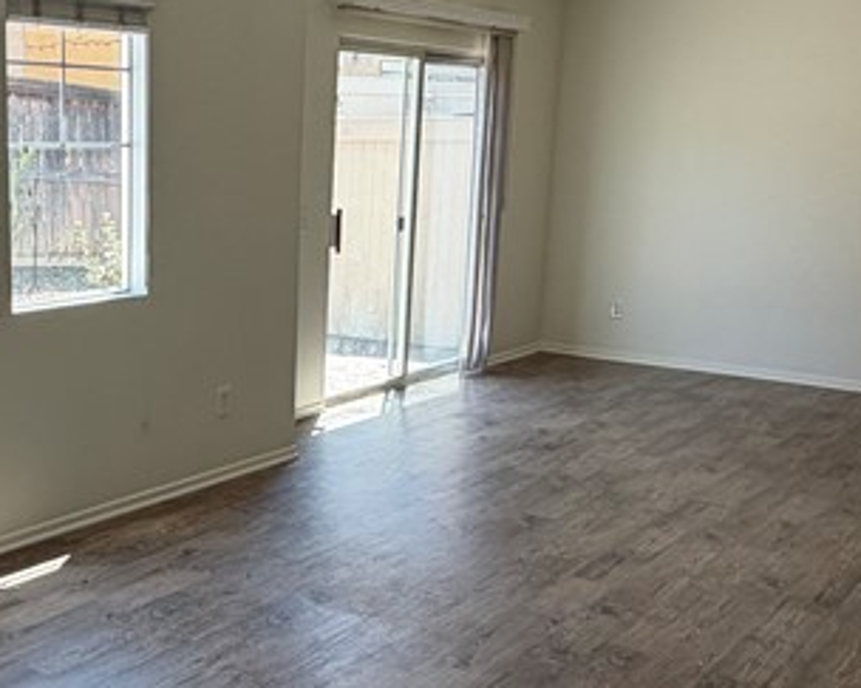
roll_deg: +1.3
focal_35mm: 46
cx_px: 156
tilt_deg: -11.5
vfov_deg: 32.7
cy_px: 399
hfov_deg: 38.6
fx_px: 1172
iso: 50
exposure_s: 1/121
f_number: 2.2
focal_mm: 2.22
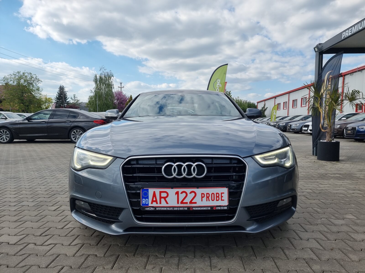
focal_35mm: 24
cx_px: 182
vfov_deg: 56.8
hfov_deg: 71.6
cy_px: 136
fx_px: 253
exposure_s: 1/784
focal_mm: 6.7
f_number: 1.8
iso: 50
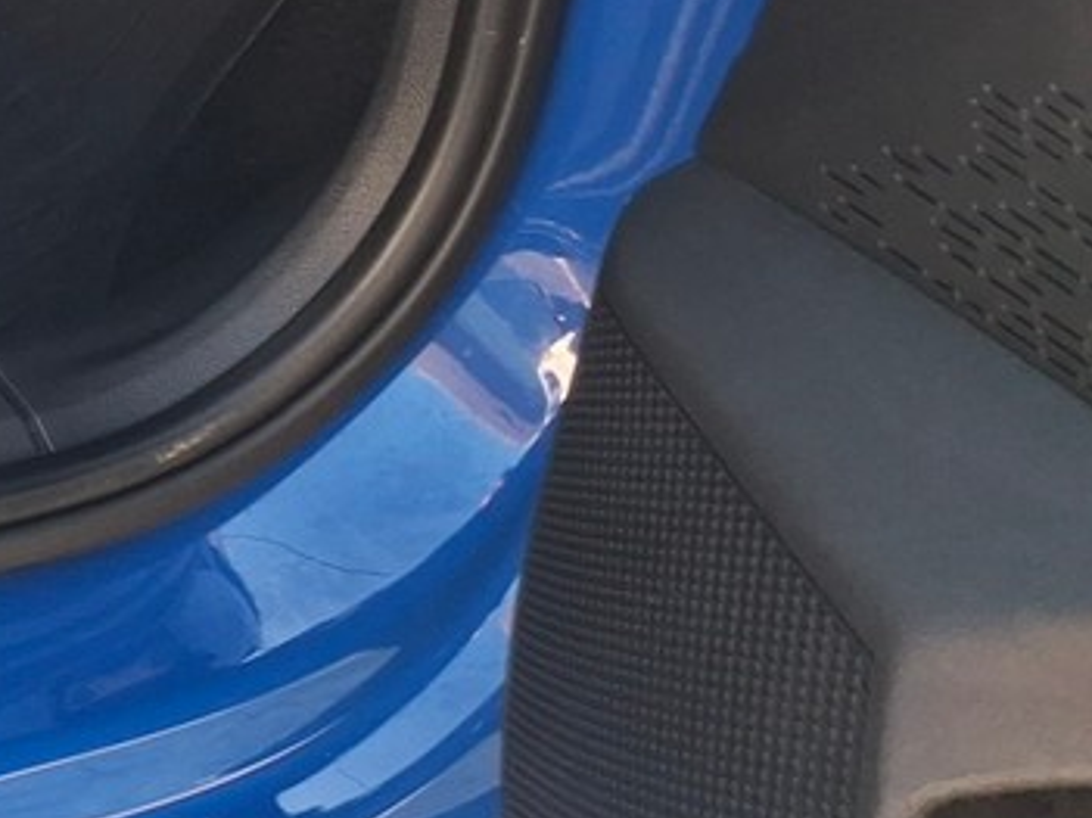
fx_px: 3595
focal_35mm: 114
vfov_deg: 11.6
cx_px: -1238
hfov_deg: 13.9
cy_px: -840
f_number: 1.8
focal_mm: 4.69
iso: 32
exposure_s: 1/114
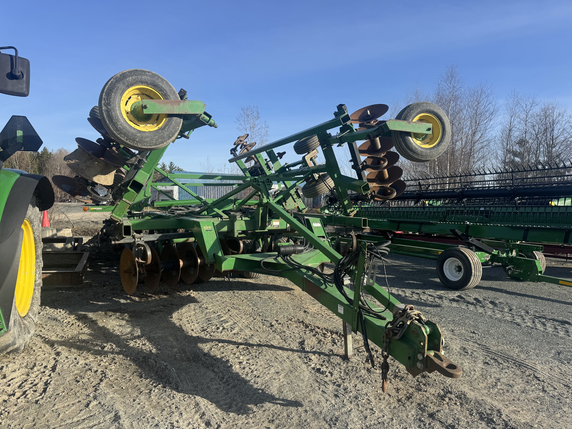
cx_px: 286
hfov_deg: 71.6
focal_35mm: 24
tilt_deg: +1.5
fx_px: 397
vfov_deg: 56.8
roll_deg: +0.4
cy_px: 214
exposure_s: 1/2833
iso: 80
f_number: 1.78
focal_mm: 6.76
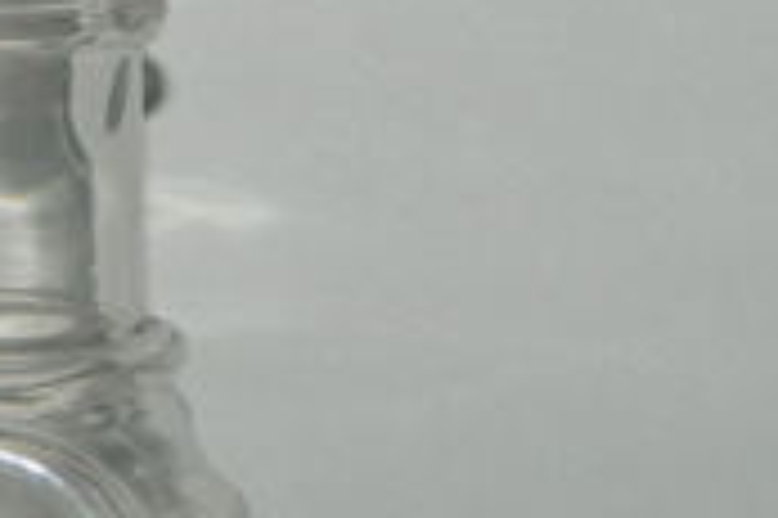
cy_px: 245
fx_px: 6693
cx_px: 0
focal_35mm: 310
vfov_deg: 4.4
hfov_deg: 6.6
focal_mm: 18.6
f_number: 4.5
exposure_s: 1/60
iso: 200
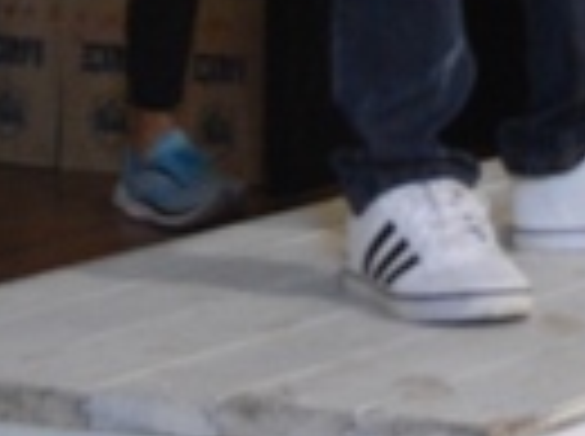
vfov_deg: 5.5
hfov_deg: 7.8
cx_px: 896
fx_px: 4217
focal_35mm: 250
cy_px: -987
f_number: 4
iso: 1400
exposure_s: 1/15
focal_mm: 22
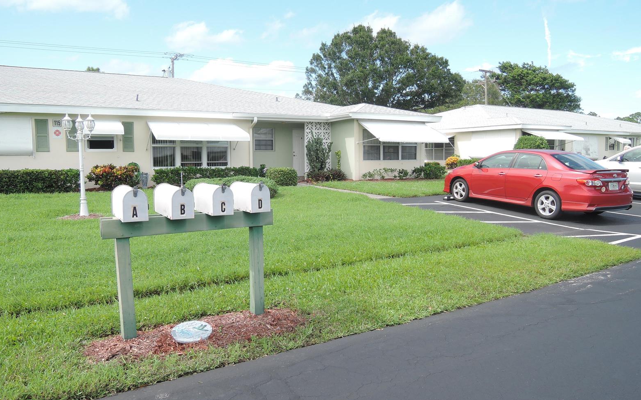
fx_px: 454
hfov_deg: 70.4
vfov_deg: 47.5
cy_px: 186
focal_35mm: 26
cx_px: 321
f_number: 2.8
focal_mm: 5.1
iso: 80
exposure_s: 1/400
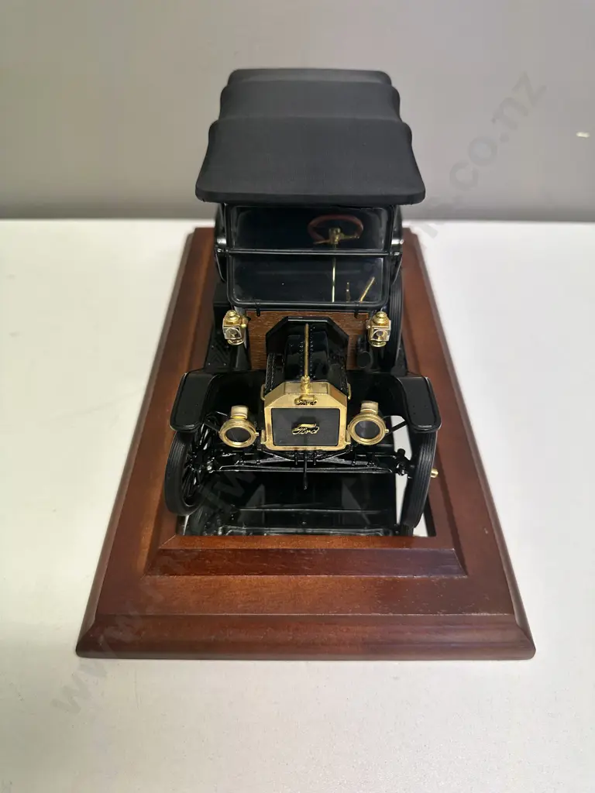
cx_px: 298
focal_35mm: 24
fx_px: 550
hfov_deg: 56.8
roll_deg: -1.2
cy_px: 396
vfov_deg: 71.6
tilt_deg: -44.9
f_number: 1.78
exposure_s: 1/100
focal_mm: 6.86
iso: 160
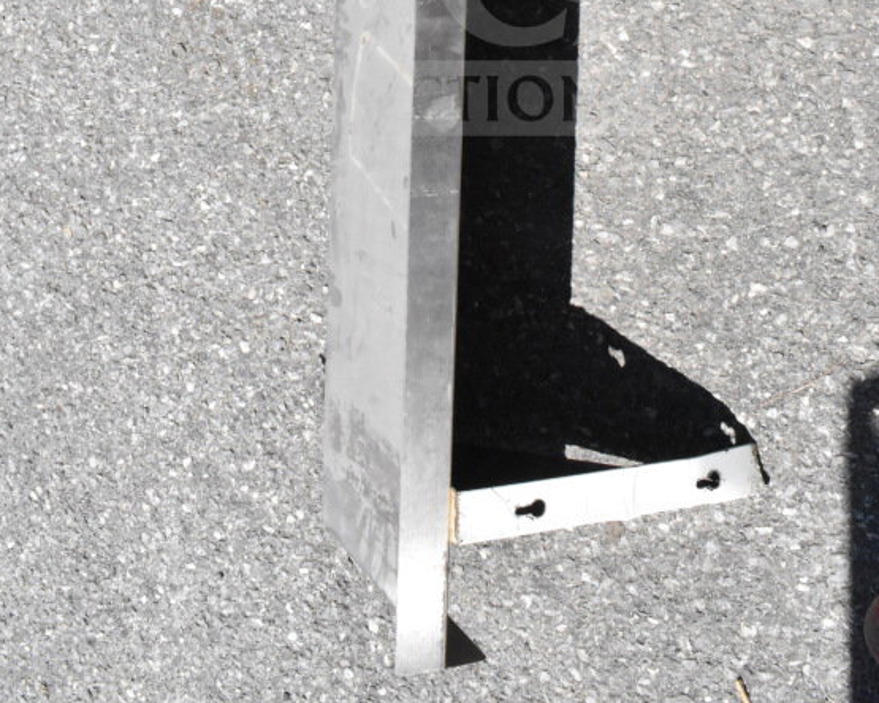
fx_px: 1269
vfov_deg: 29.1
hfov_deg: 38.2
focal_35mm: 49
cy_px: 10
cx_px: 475
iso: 6400
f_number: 22
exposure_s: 1/2000
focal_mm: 21
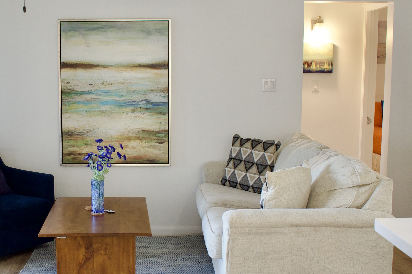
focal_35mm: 58
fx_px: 664
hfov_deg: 33.9
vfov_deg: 23.3
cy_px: 167
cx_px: 110
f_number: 4
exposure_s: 1/60
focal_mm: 18
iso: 400
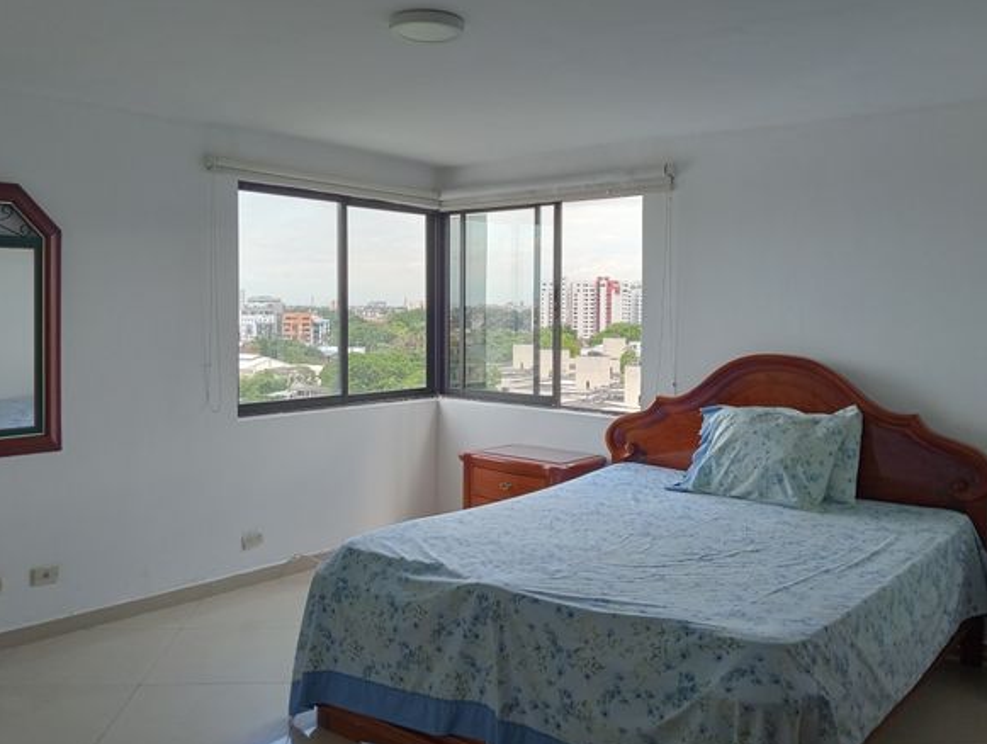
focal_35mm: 32
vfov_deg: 44.2
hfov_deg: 56.7
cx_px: 477
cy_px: 336
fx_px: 914
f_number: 1.8
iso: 99
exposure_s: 1/375
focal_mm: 3.98
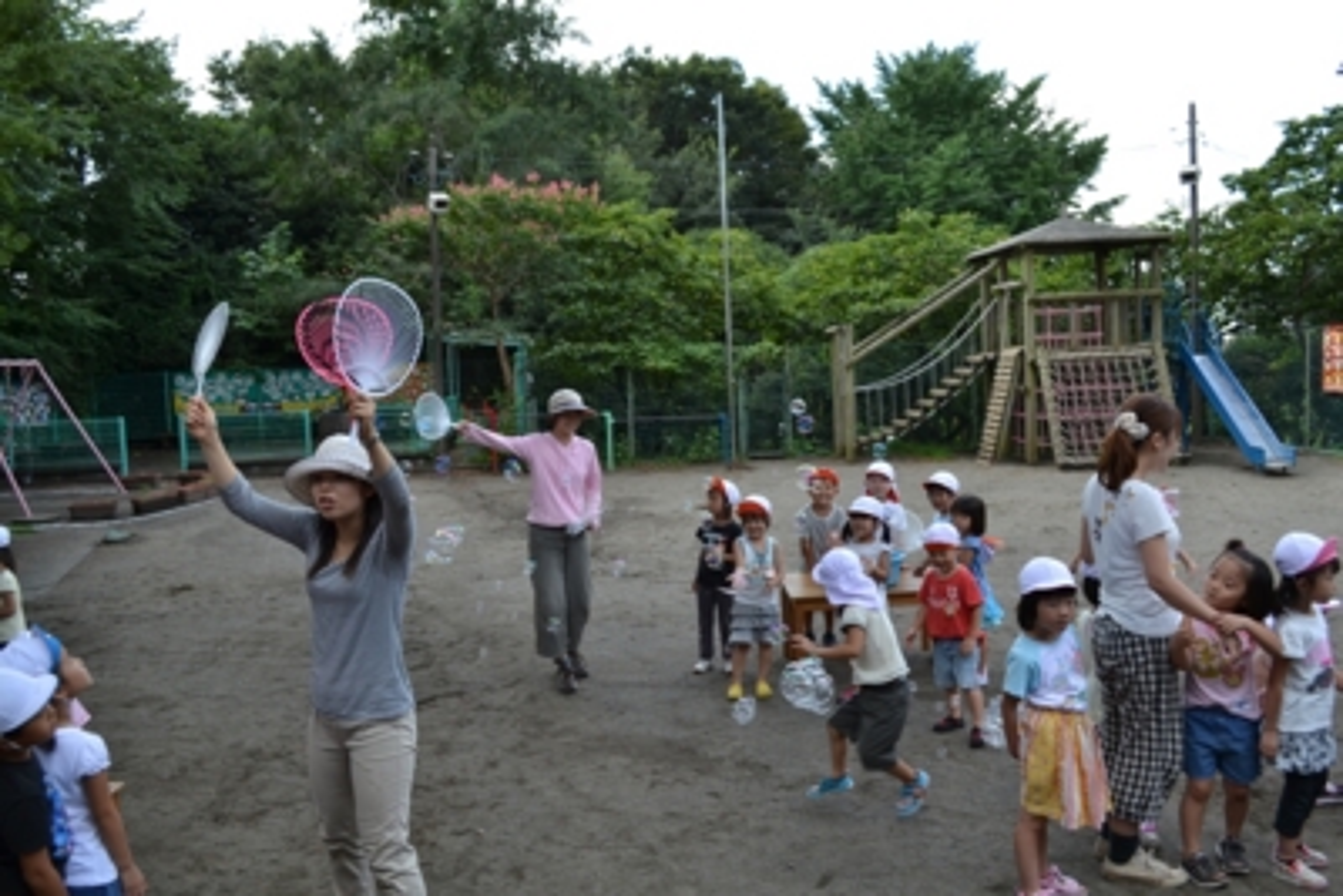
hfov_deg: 57.2
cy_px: 448
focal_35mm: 33
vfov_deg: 40.0
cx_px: 672
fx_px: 1231
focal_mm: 22
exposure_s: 1/125
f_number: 5.6
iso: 100
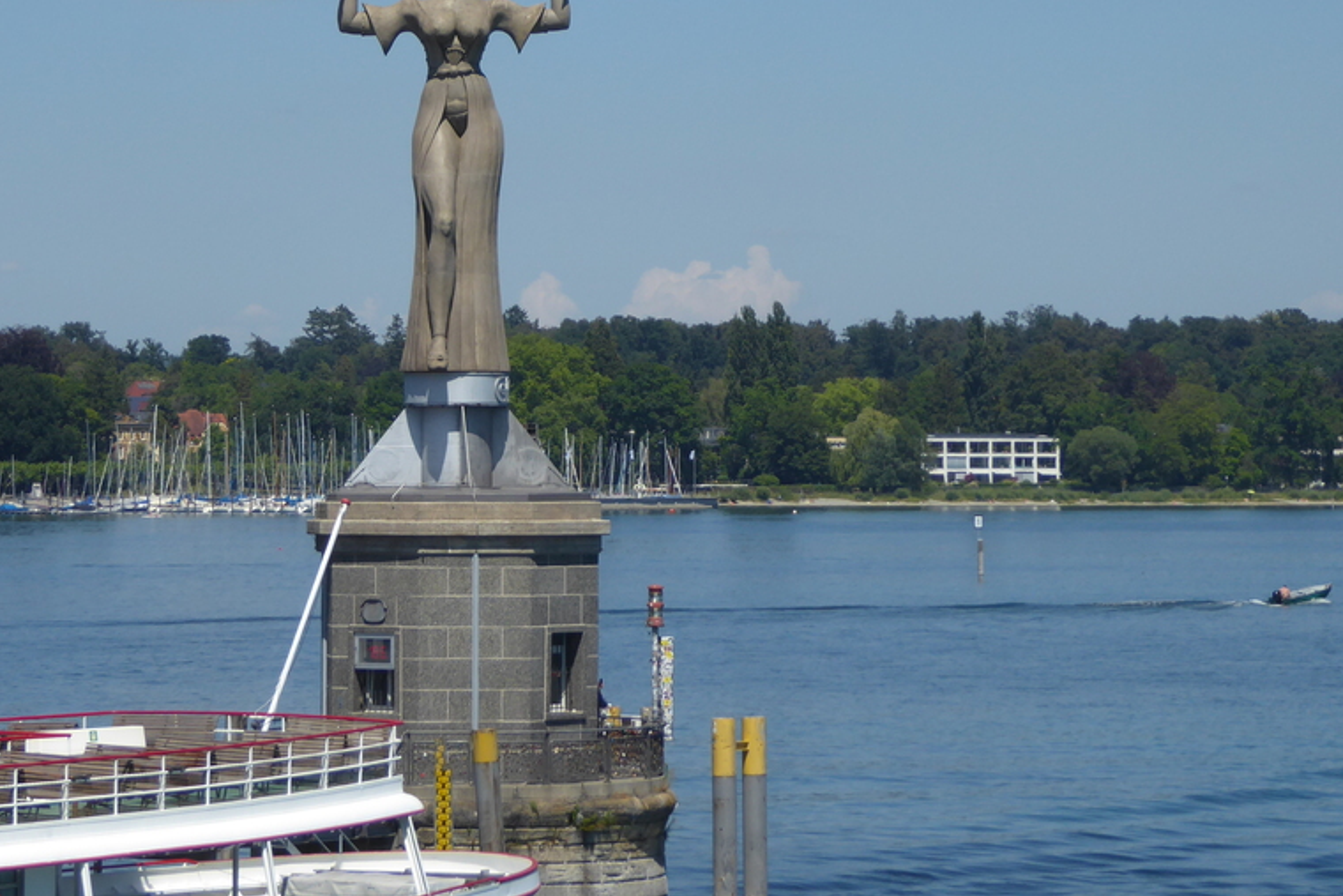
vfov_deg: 8.4
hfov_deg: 12.5
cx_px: 520
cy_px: 382
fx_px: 6119
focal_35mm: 164
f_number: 5.1
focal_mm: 19
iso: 80
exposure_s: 1/640
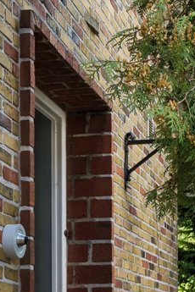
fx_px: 828
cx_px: 130
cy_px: 317
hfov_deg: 13.4
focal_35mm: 102
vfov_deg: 19.3
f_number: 8
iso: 250
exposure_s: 1/160
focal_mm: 19.5
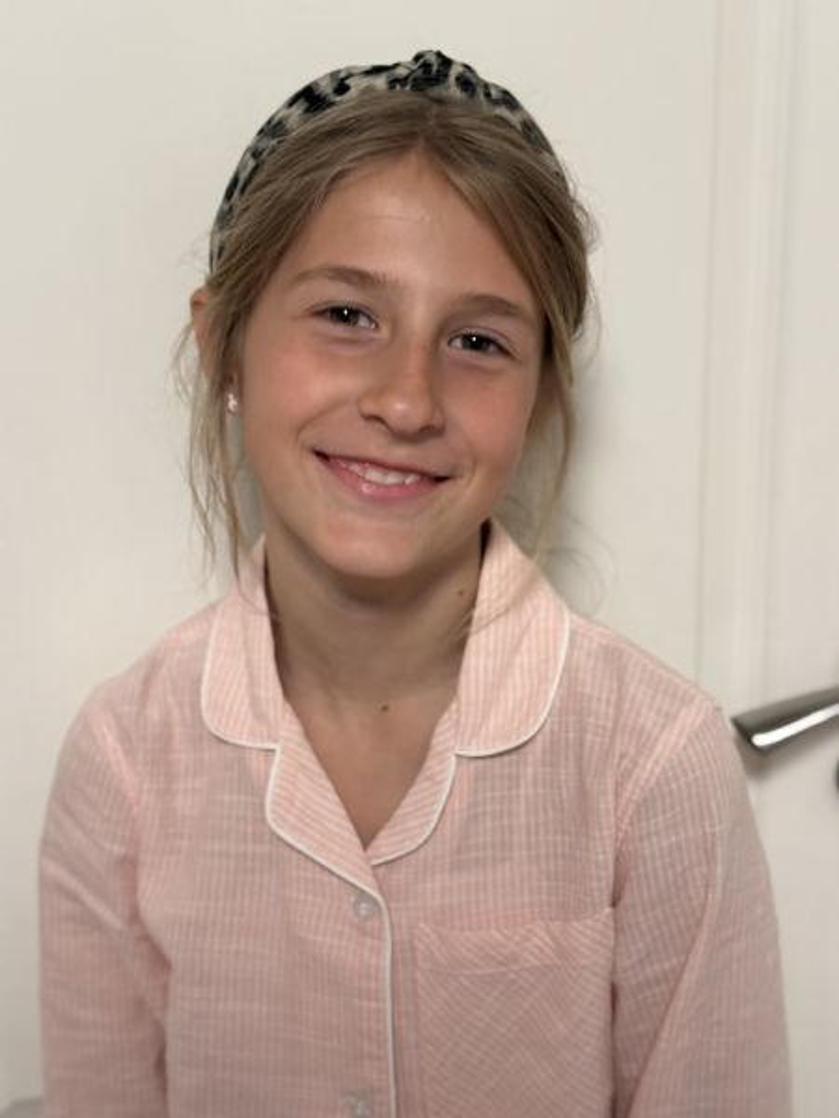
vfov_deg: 39.7
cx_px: 420
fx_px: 1551
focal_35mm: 48
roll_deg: +2.9
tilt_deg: -20.1
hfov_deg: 30.3
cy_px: 559
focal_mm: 6.76
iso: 160
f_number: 1.78
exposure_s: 1/50
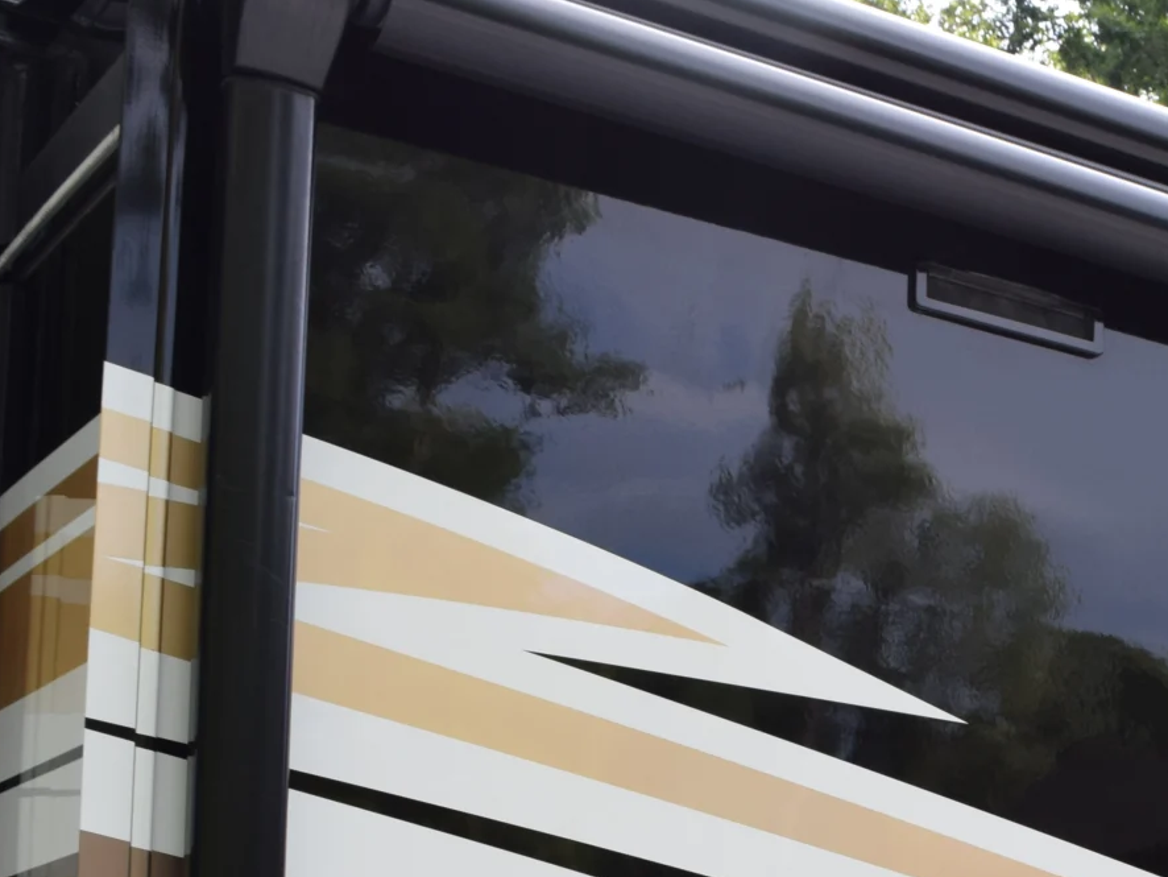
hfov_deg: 24.2
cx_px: 1293
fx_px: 2531
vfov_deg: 18.4
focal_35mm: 75
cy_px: 1104
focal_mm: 18
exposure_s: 1/200
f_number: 7.1
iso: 400
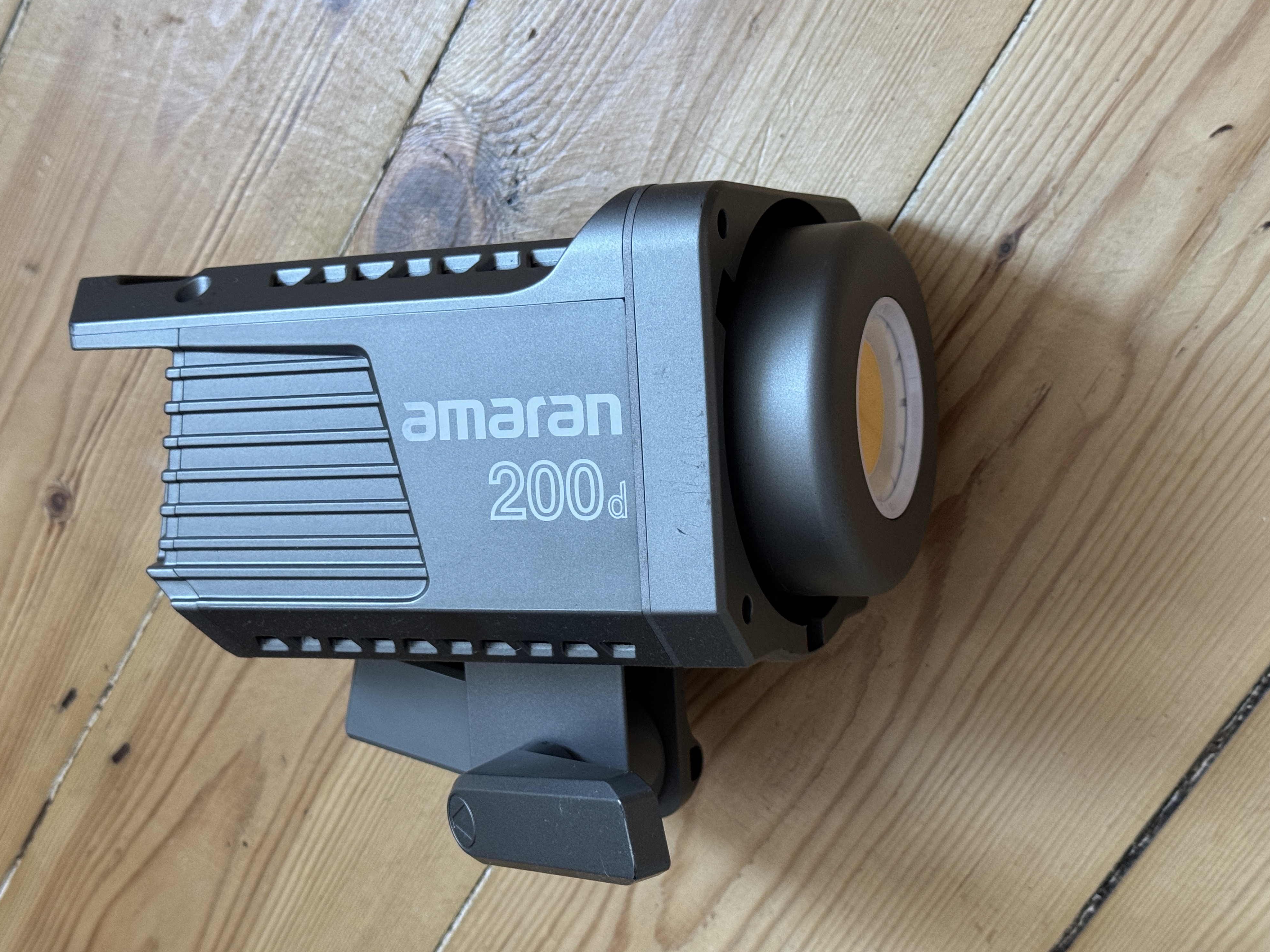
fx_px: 1798
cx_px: 631
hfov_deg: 38.9
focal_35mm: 49
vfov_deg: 29.7
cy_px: 467
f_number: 1.78
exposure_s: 1/44
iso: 250
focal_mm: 6.76
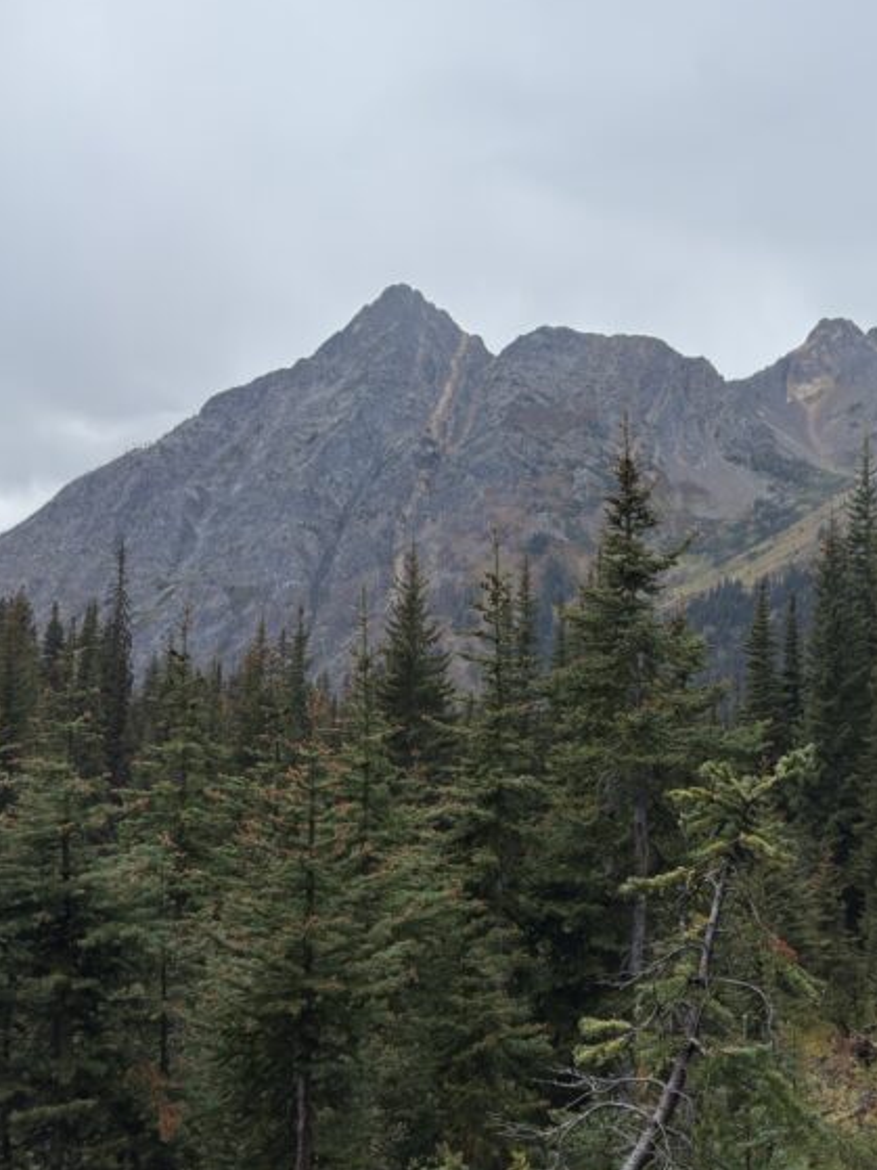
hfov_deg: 32.1
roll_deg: +0.4
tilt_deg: +5.7
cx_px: 687
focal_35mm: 44
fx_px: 1487
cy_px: 488
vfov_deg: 42.8
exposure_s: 1/1848
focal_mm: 6.76
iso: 64
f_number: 1.78
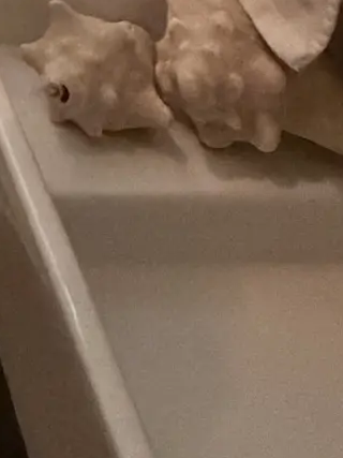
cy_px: -725
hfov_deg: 14.3
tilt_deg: -0.3
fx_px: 1110
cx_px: -369
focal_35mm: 84
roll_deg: +0.6
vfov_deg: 13.7
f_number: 2.2
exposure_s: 1/60
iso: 500
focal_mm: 2.22
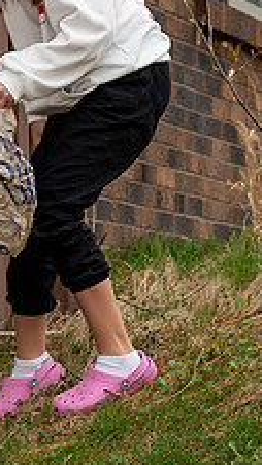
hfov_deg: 5.0
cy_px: 162
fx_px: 3016
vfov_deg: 8.8
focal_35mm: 244
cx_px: 44
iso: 125
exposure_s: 1/200
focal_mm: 52
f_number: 4
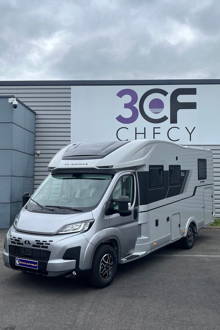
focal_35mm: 37
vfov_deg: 51.9
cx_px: 116
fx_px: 339
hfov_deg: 36.0
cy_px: 163
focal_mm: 5.1
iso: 50
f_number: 1.6
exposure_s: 1/1309
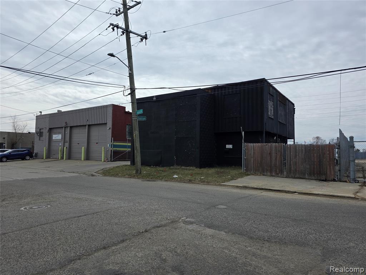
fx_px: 243
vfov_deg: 58.9
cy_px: 138
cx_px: 183
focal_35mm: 23
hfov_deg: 73.9
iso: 64
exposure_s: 1/7944
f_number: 1.7
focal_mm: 6.3
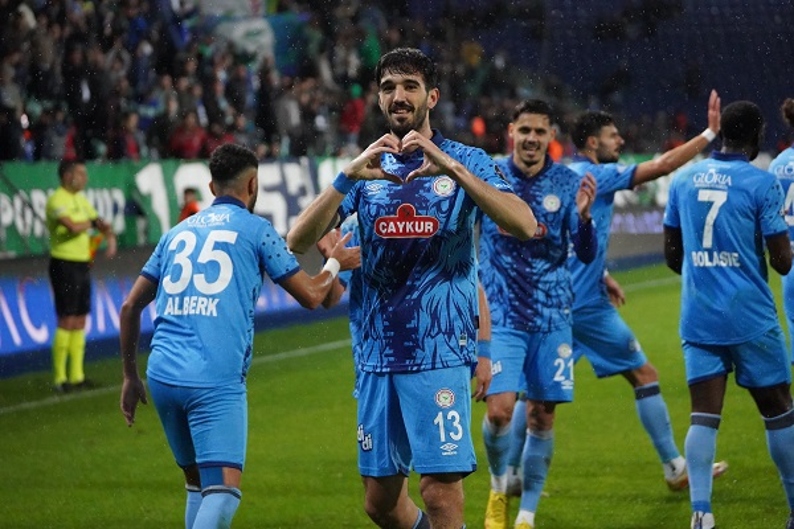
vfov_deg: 8.2
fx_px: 3705
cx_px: 397
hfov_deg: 12.2
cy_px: 264
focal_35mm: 168
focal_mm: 168
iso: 12800
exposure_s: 1/1600
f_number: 5.6
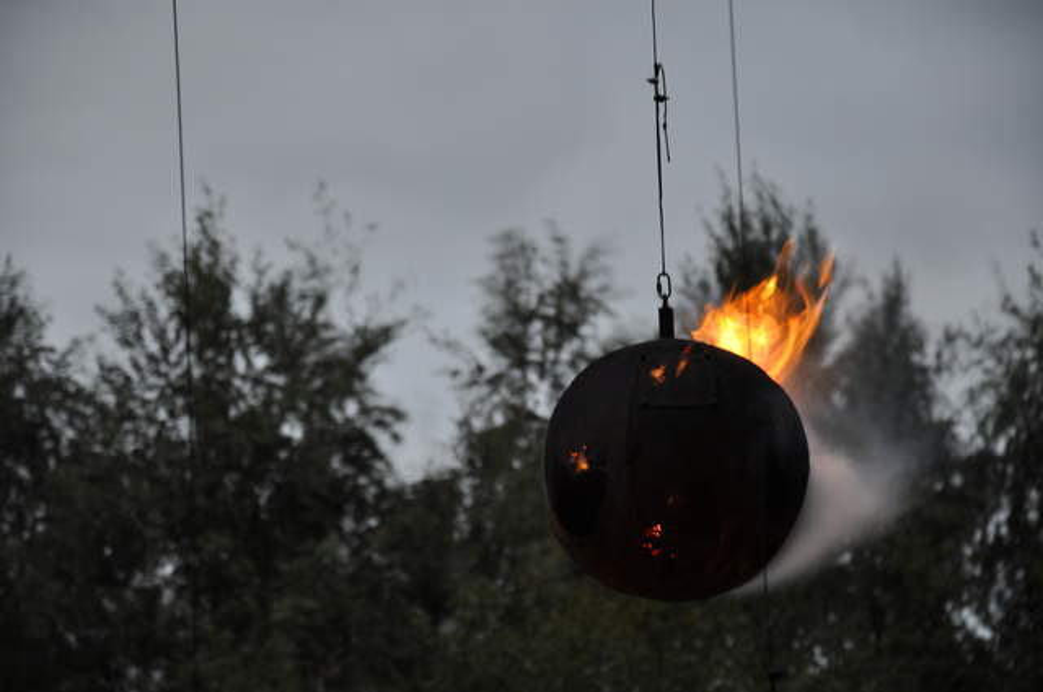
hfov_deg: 13.1
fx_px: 4557
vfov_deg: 8.7
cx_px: 522
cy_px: 346
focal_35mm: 158
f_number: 5.6
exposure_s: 1/4
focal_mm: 105
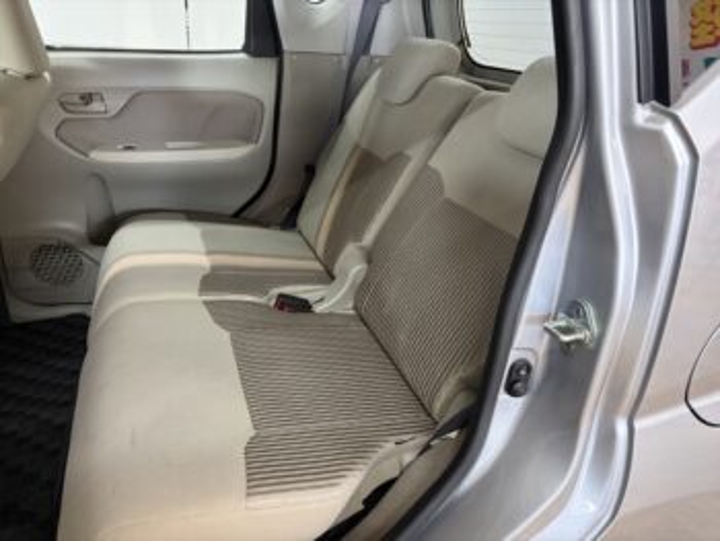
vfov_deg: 53.1
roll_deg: -3.7
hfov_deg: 67.3
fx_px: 541
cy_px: 270
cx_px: 360
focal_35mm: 26
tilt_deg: -22.3
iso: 500
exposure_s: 1/59
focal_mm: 5.96
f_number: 1.6
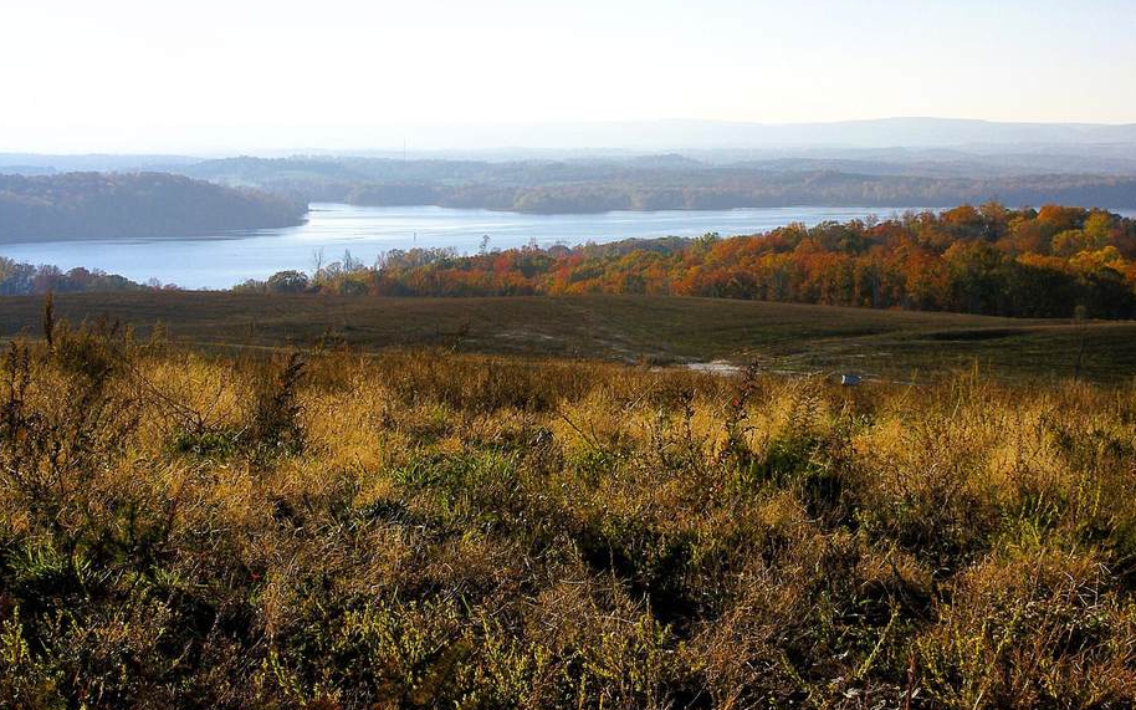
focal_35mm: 60
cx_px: 682
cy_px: 222
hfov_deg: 33.9
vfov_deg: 21.5
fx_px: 1857
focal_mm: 28
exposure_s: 1/200
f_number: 11
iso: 100
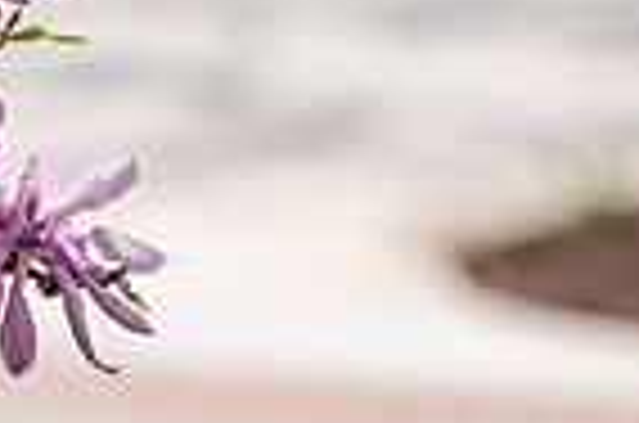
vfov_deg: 2.3
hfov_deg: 3.5
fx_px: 10520
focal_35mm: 594
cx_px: -4
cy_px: -389
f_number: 3.5
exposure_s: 1/640
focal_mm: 145
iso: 100
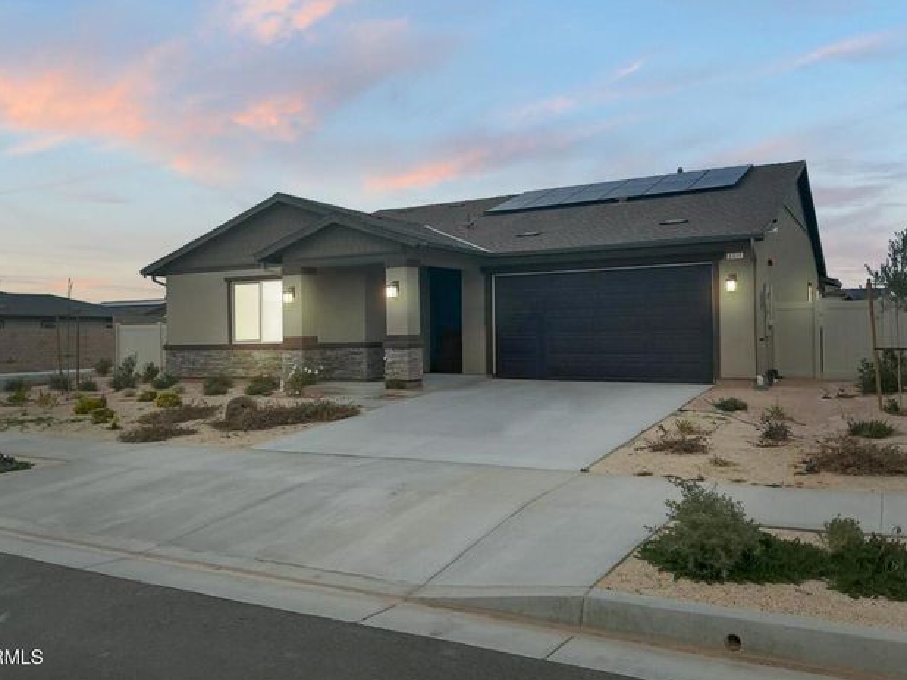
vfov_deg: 48.2
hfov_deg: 61.7
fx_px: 760
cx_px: 442
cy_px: 336
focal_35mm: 29
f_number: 1.8
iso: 25
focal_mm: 3
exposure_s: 1/640
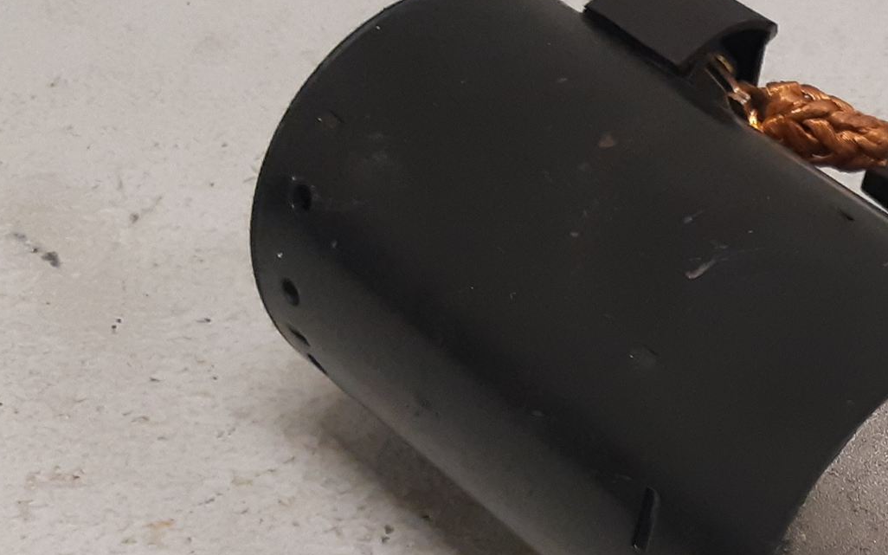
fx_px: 1331
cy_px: 559
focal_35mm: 55
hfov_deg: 34.0
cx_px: 862
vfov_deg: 22.6
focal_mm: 3.93
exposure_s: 1/50
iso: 200
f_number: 1.7
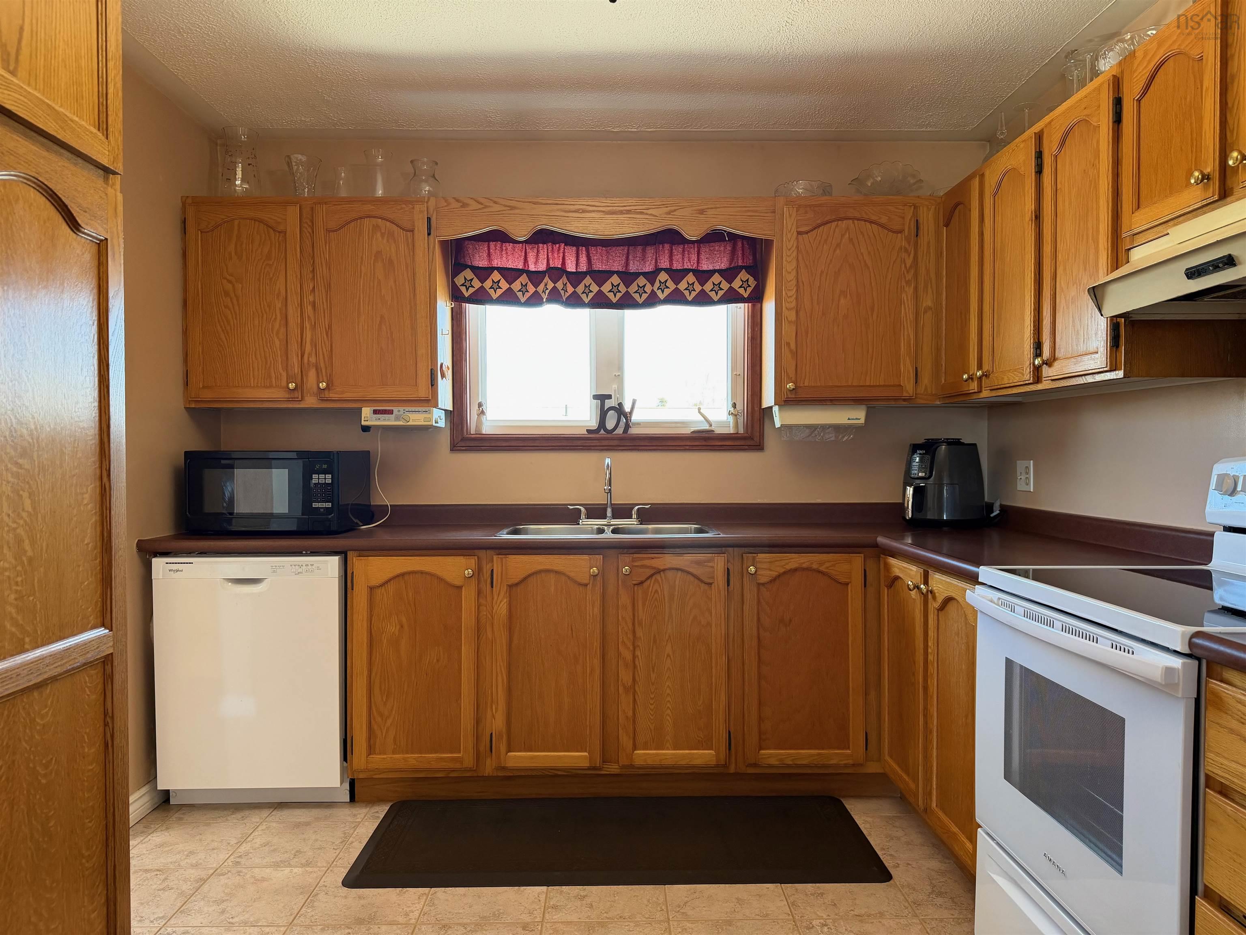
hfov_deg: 71.6
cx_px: 623
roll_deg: +0.3
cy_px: 468
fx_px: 864
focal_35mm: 24
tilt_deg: -0.9
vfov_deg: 56.8
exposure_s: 1/60
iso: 200
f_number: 1.78
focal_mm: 6.76
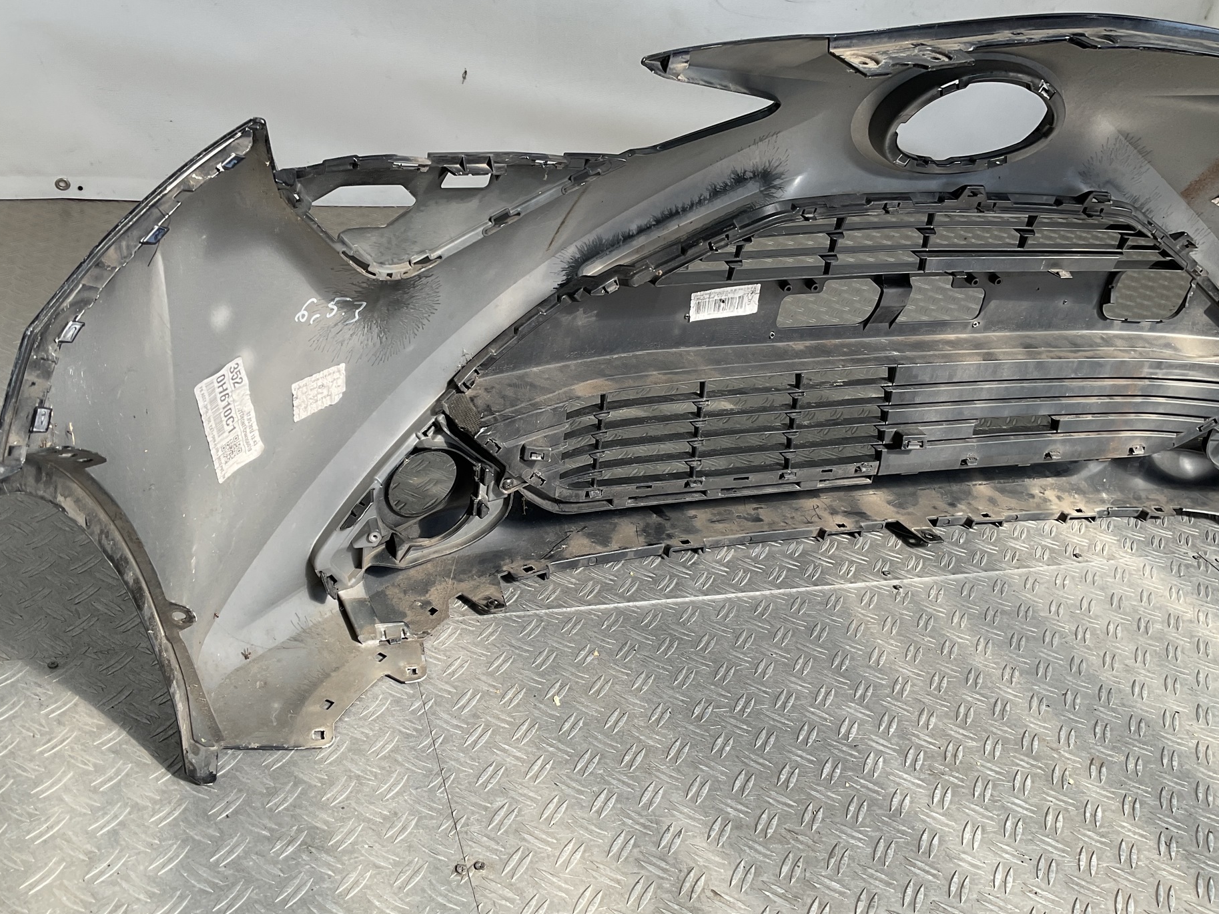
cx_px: 556
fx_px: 1127
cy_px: 440
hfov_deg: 56.7
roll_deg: -12.2
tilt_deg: -29.3
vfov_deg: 44.1
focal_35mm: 32
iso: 16
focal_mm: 3
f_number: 1.8
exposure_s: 1/422
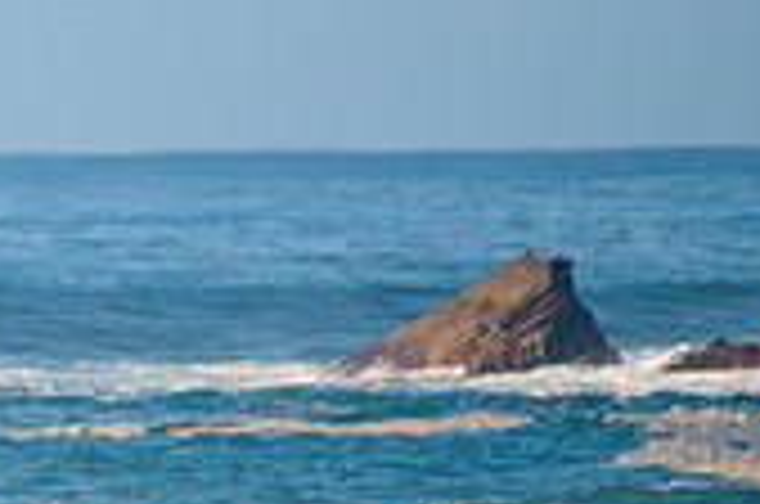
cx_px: -328
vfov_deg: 0.8
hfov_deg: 1.2
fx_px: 36263
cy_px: 722
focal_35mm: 1721
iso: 160
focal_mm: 500
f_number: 5.6
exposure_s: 1/1600
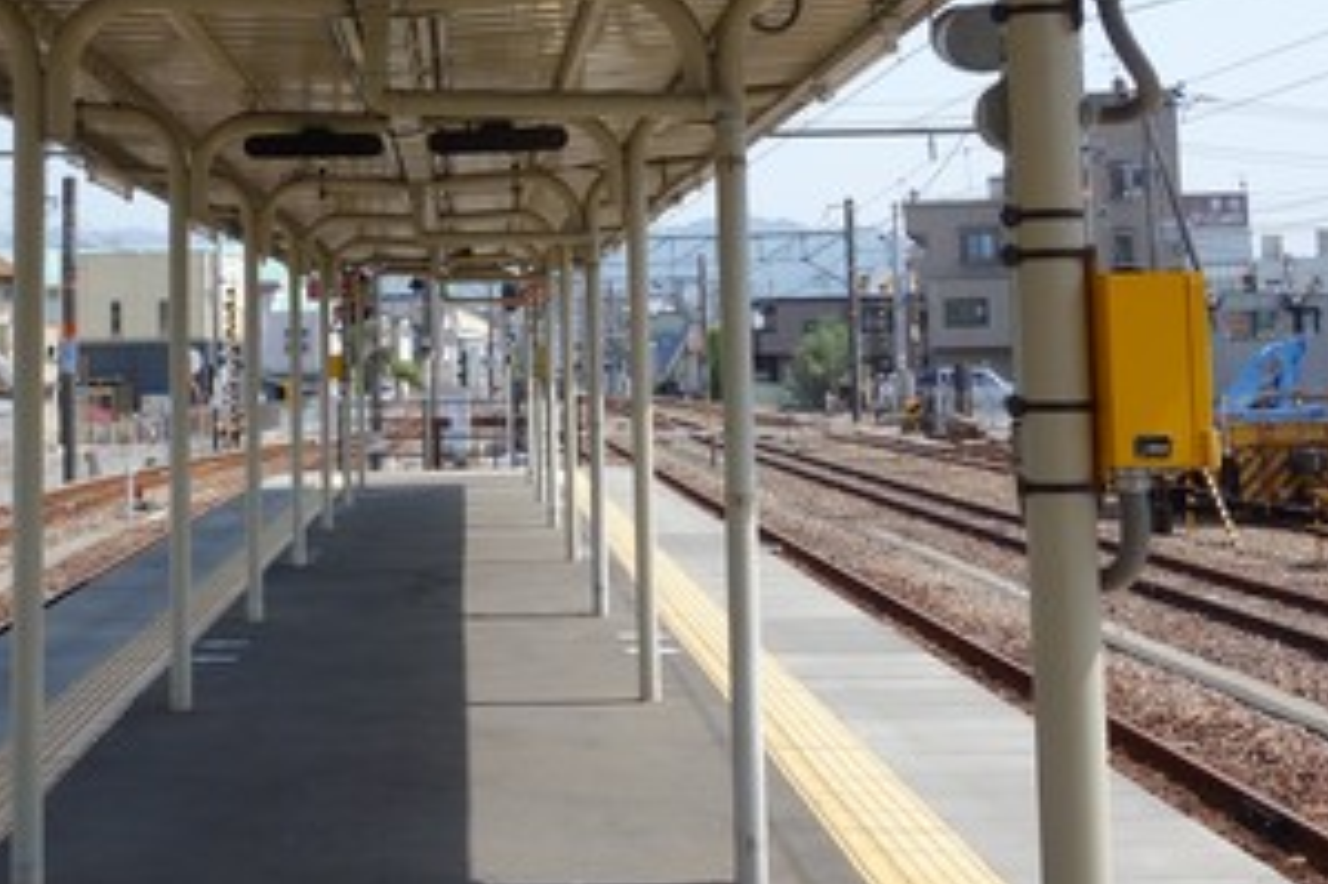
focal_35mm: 60
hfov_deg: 32.8
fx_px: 2212
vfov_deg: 22.2
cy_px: 135
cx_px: 351
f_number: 5.6
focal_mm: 10.4
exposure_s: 1/320
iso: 125
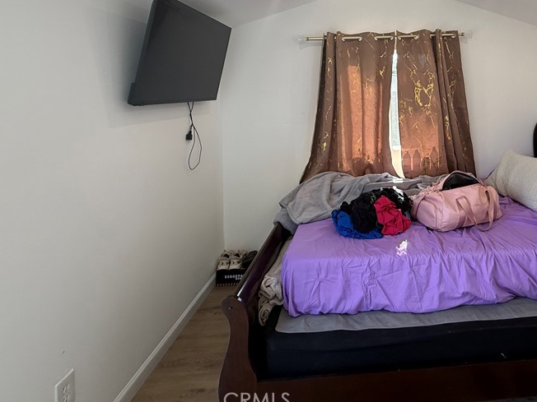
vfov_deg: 57.7
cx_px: 379
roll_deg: +2.3
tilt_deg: +0.7
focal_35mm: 22
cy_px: 96
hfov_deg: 72.8
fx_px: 341
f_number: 2.2
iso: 100
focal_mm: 2.22
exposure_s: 1/120
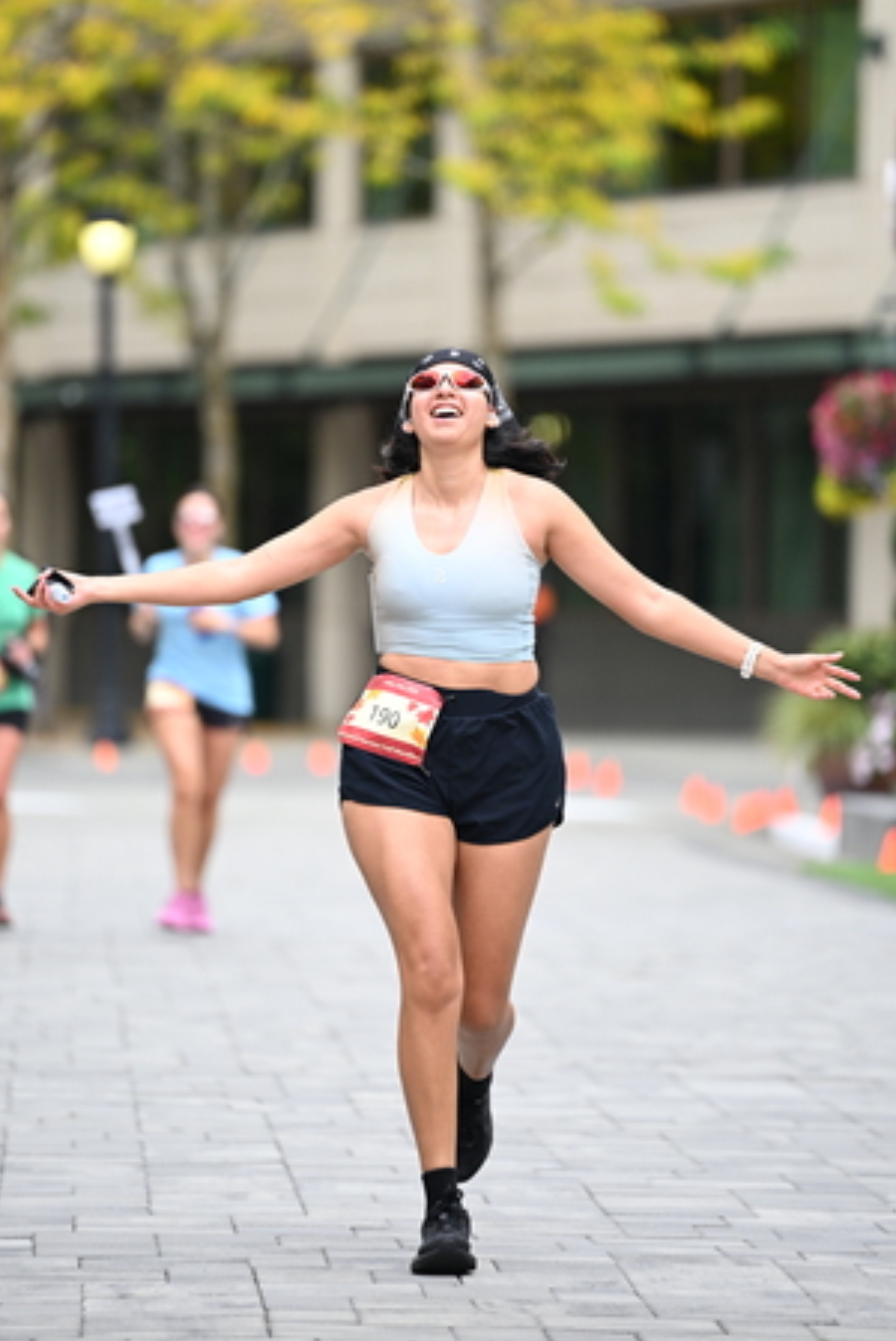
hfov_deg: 5.6
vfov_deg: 8.4
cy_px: 588
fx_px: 9132
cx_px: 455
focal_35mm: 245
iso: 640
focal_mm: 200
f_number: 2.8
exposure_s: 1/1600
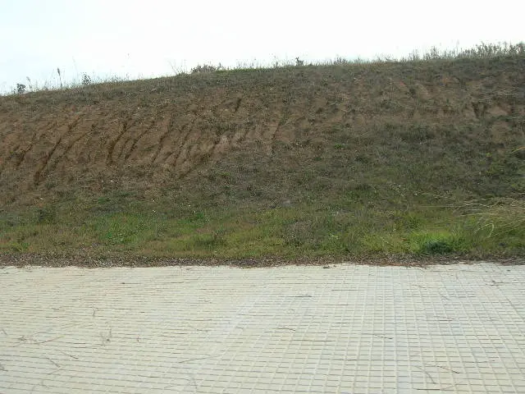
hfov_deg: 54.0
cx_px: 262
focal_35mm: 34
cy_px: 197
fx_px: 516
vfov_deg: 41.8
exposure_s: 1/144
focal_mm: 5.7
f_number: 4.9
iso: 50
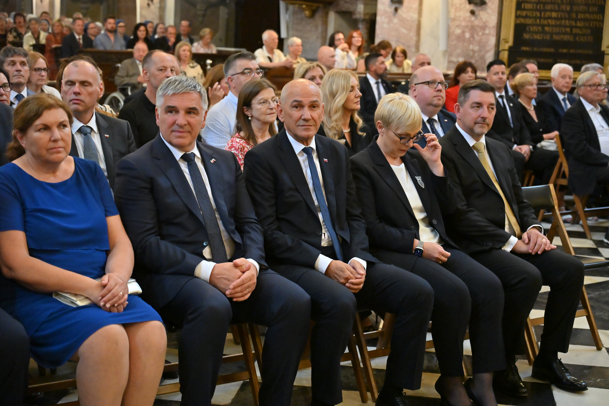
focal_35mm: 60
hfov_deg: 33.4
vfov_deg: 22.6
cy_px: 203
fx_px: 1015
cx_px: 304
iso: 5000
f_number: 4
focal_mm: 60
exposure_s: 1/200
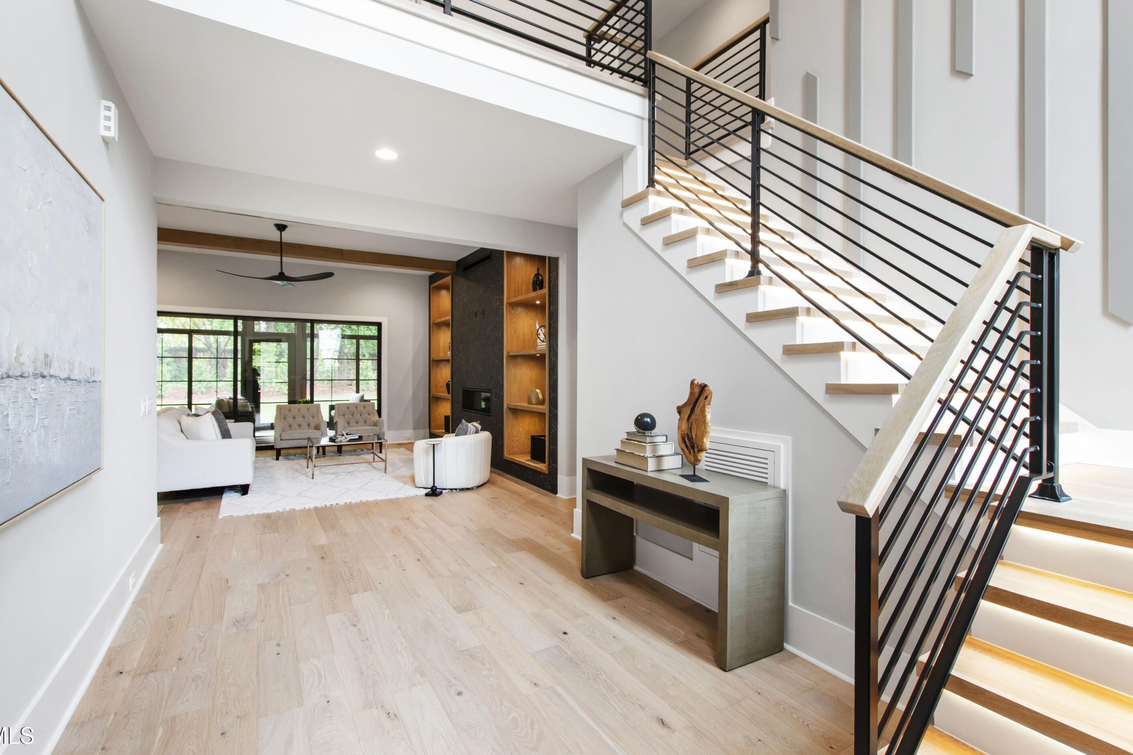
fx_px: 503
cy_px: 370
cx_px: 577
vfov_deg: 73.7
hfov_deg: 96.7
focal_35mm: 16
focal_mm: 10
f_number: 8
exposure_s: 1/2.5
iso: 100
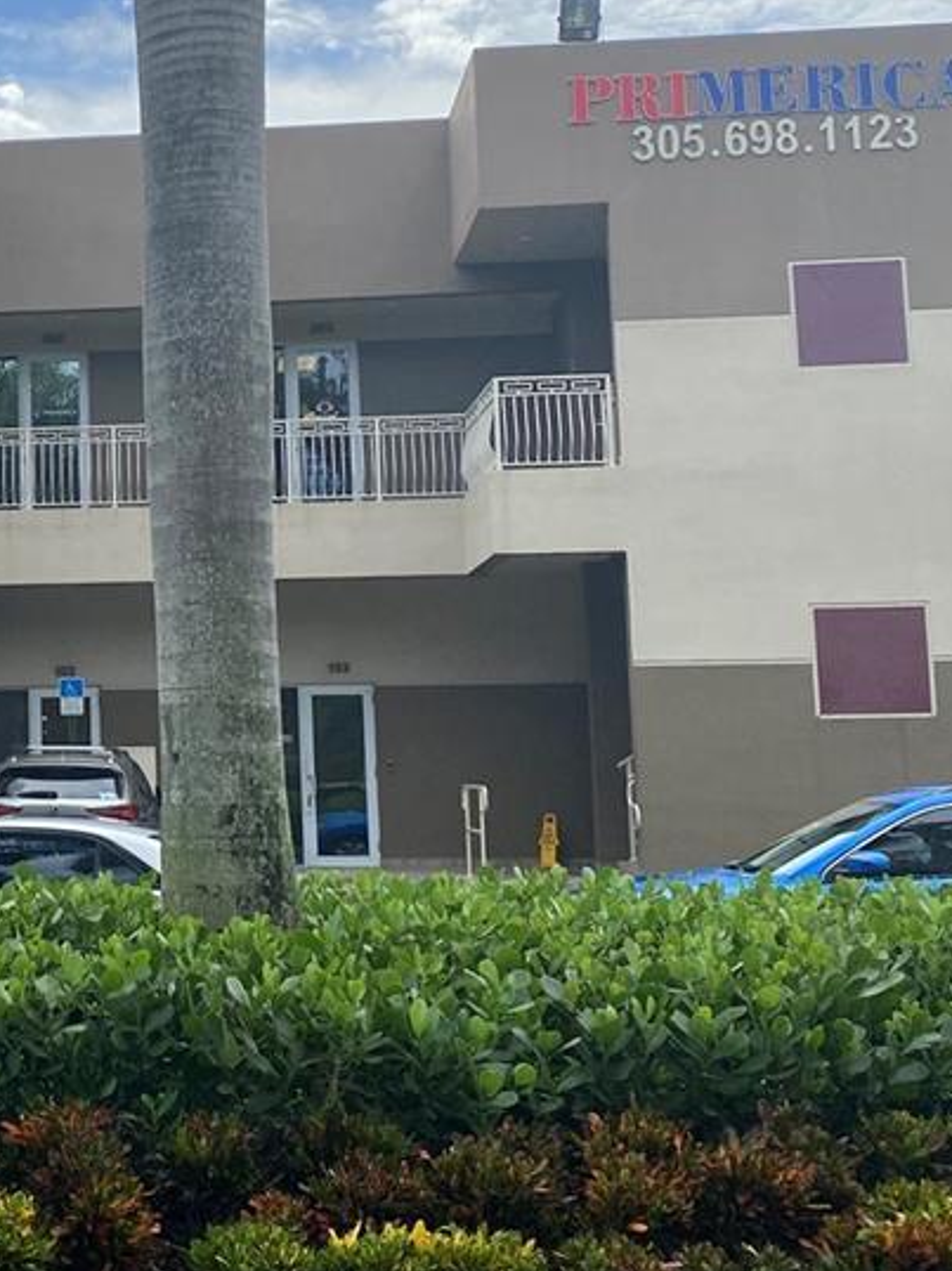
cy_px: 546
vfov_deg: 33.2
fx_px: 2128
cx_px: -47
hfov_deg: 23.9
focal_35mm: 58
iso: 32
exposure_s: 1/2890
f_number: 1.8
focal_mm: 4.25
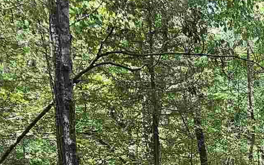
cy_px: 251
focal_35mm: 66
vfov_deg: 17.6
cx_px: 326
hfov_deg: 27.0
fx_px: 475
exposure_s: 1/120
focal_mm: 2.2
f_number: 2.2
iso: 50
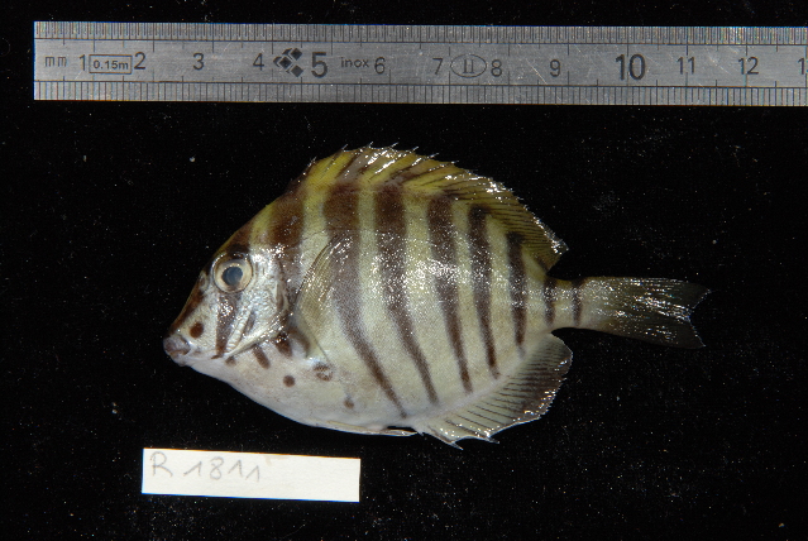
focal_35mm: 128
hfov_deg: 16.0
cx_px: 404
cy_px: 270
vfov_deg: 10.8
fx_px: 2866
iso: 200
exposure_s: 1/60
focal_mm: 85
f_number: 22
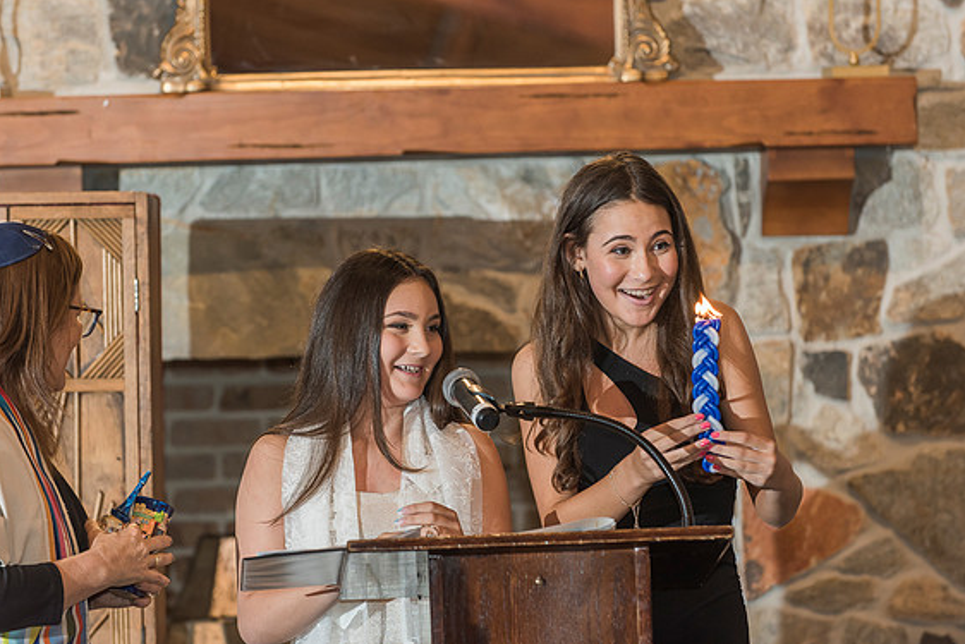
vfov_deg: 8.6
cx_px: 477
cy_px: 315
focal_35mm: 160
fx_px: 4290
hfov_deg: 12.8
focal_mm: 155
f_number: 4
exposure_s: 1/125
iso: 800
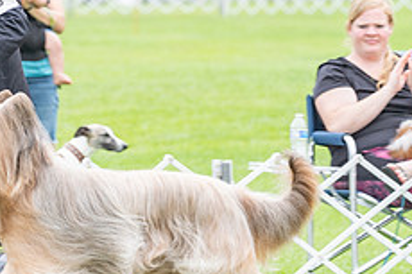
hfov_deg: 5.1
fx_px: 4643
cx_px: 25
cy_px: 31
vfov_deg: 3.4
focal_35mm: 406
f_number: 4.5
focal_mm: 161
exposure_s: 1/400
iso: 400
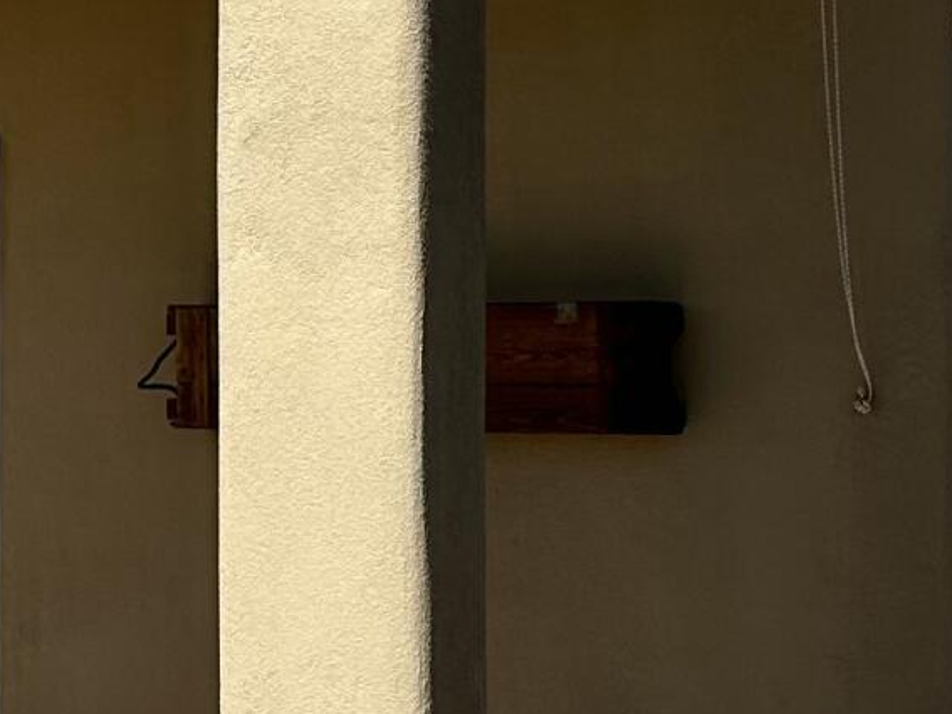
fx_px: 3492
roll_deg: -1.0
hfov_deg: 14.3
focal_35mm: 127
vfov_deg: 11.7
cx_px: -581
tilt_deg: +2.1
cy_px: 220
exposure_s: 1/6211
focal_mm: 6.86
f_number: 1.78
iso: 80
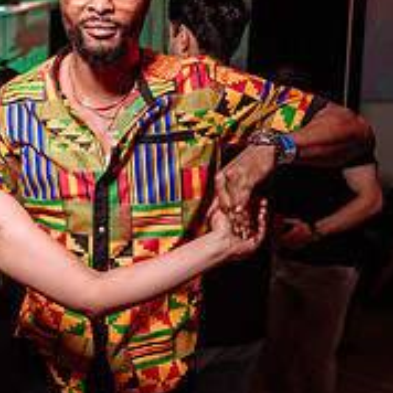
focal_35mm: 73
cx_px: 133
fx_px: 938
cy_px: 250
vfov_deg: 23.6
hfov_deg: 23.6
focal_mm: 24
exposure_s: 1/80
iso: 800
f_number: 2.8
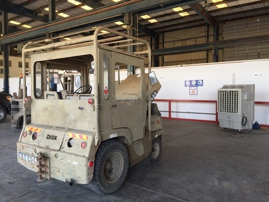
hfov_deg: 61.7
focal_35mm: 29
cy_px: 101
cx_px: 134
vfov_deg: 48.2
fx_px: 225
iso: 50
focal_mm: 4.15
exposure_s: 1/120
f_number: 2.2
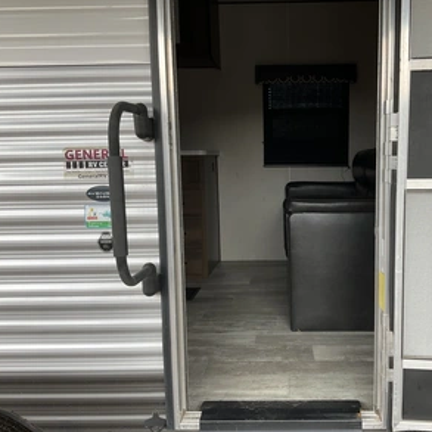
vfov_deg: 47.2
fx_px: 494
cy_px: 217
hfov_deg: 46.5
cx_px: 285
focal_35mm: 35
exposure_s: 1/122
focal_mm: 3
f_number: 1.8
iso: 16
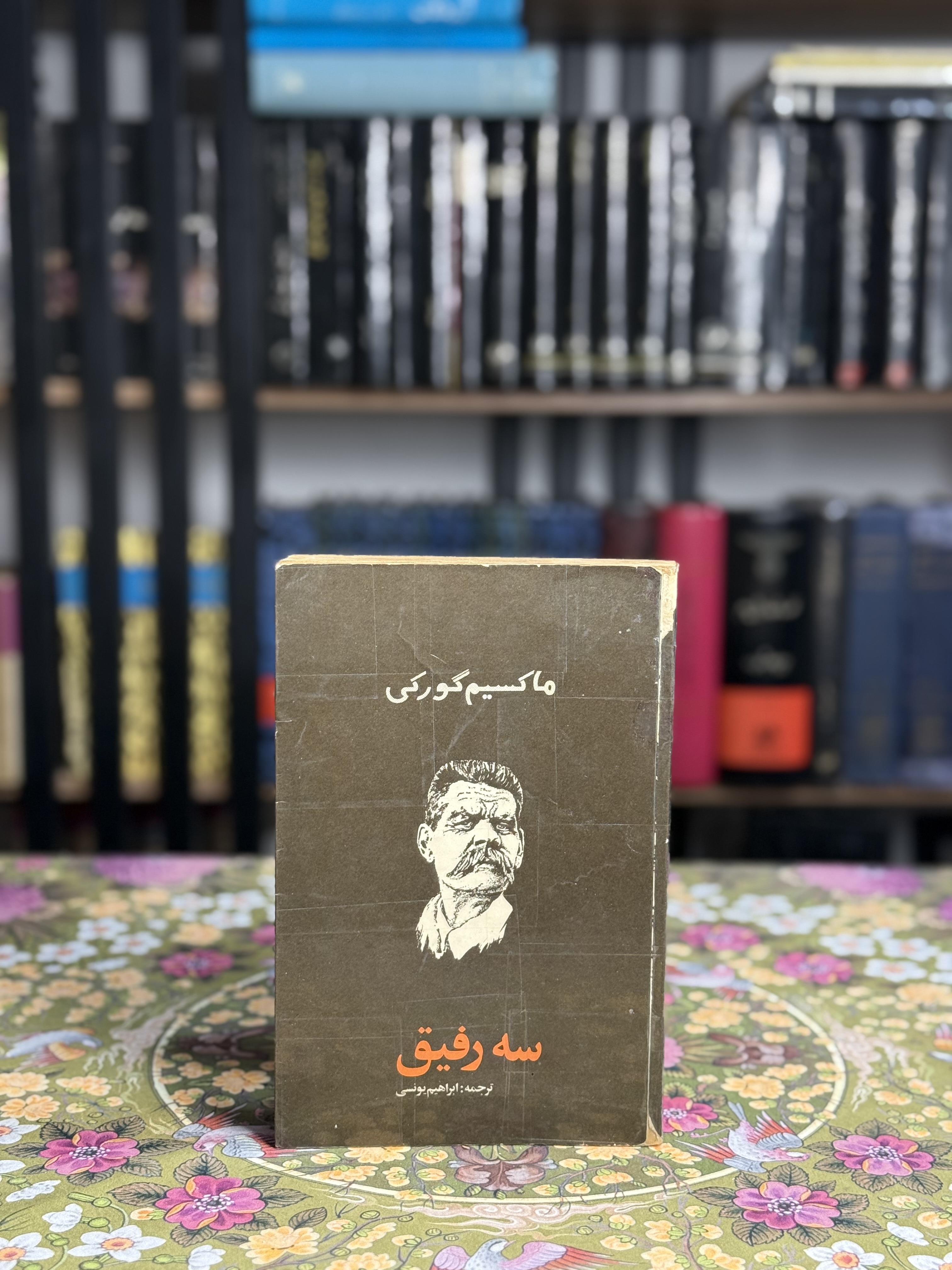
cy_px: 635
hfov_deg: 30.3
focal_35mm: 48
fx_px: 1760
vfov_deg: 39.7
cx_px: 476
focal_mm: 6.76
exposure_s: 1/100
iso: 200
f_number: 1.78
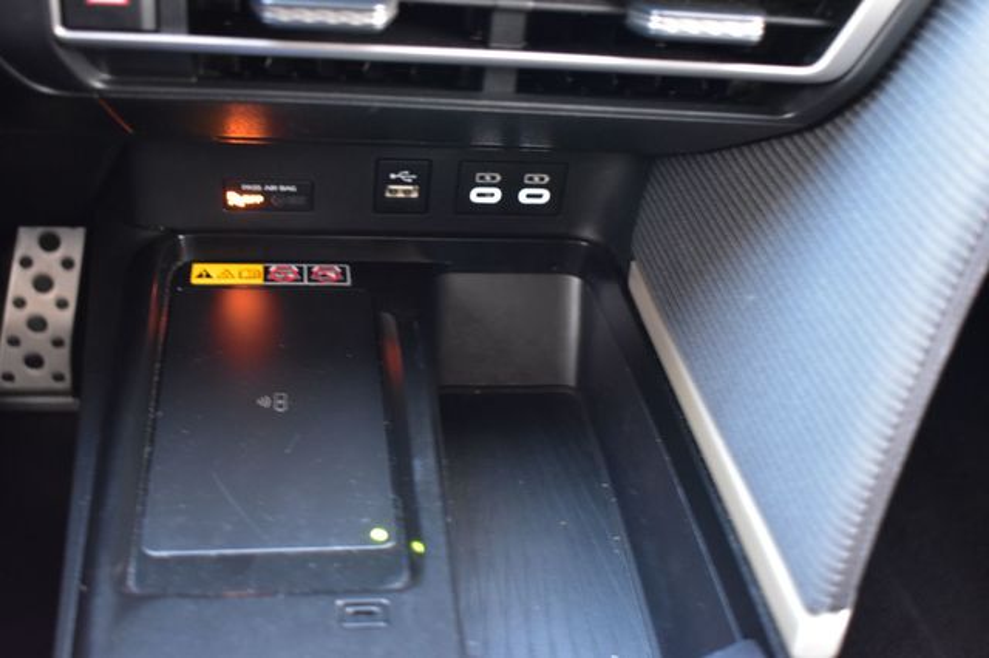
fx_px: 1194
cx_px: 494
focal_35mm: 44
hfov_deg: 45.0
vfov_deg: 30.8
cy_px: 329
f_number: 4.2
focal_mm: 29
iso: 1600
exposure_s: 1/2
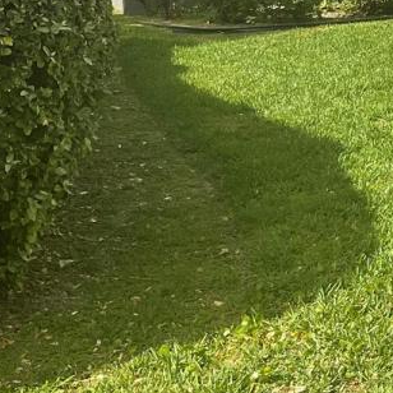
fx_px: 1028
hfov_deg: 18.8
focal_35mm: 80
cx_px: 604
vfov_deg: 21.0
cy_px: 15
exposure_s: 1/1577
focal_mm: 3
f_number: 1.8
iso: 16
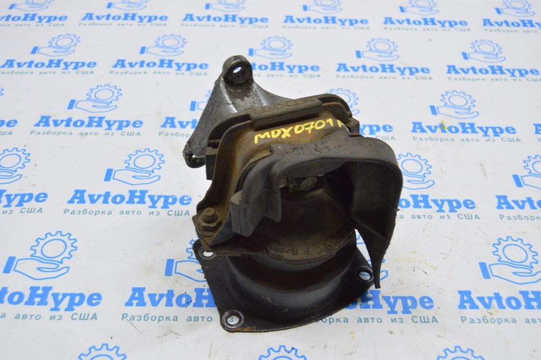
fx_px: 586
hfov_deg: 49.6
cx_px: 270
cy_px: 180
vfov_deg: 34.2
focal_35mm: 39
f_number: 5.6
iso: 400
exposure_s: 1/20
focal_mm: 26
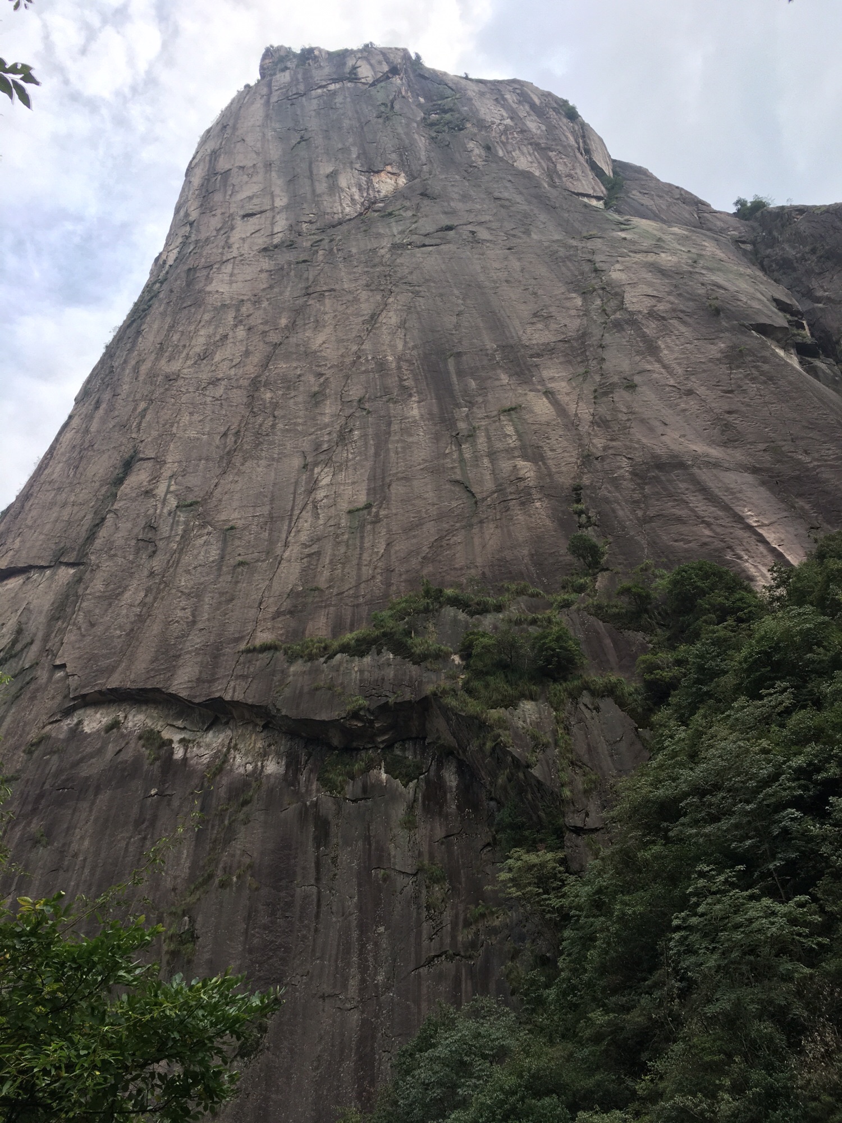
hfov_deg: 48.2
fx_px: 941
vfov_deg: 61.7
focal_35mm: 29
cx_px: 421
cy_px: 562
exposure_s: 1/818
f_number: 2.2
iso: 25
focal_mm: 4.15
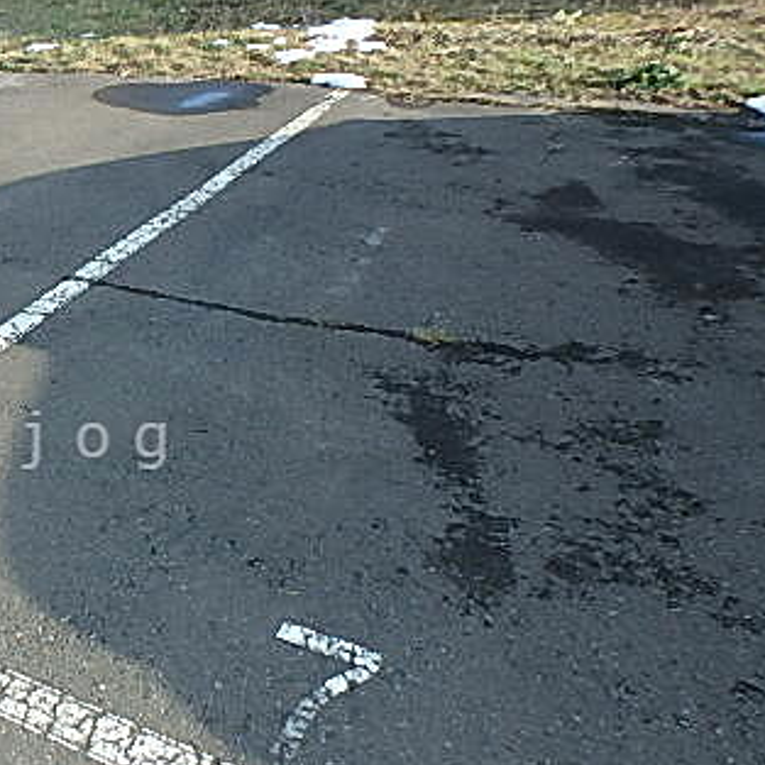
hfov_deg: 39.1
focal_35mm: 38
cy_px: 440
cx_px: 12
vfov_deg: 43.7
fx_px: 950
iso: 125
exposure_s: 1/400
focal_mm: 3.7
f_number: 3.5
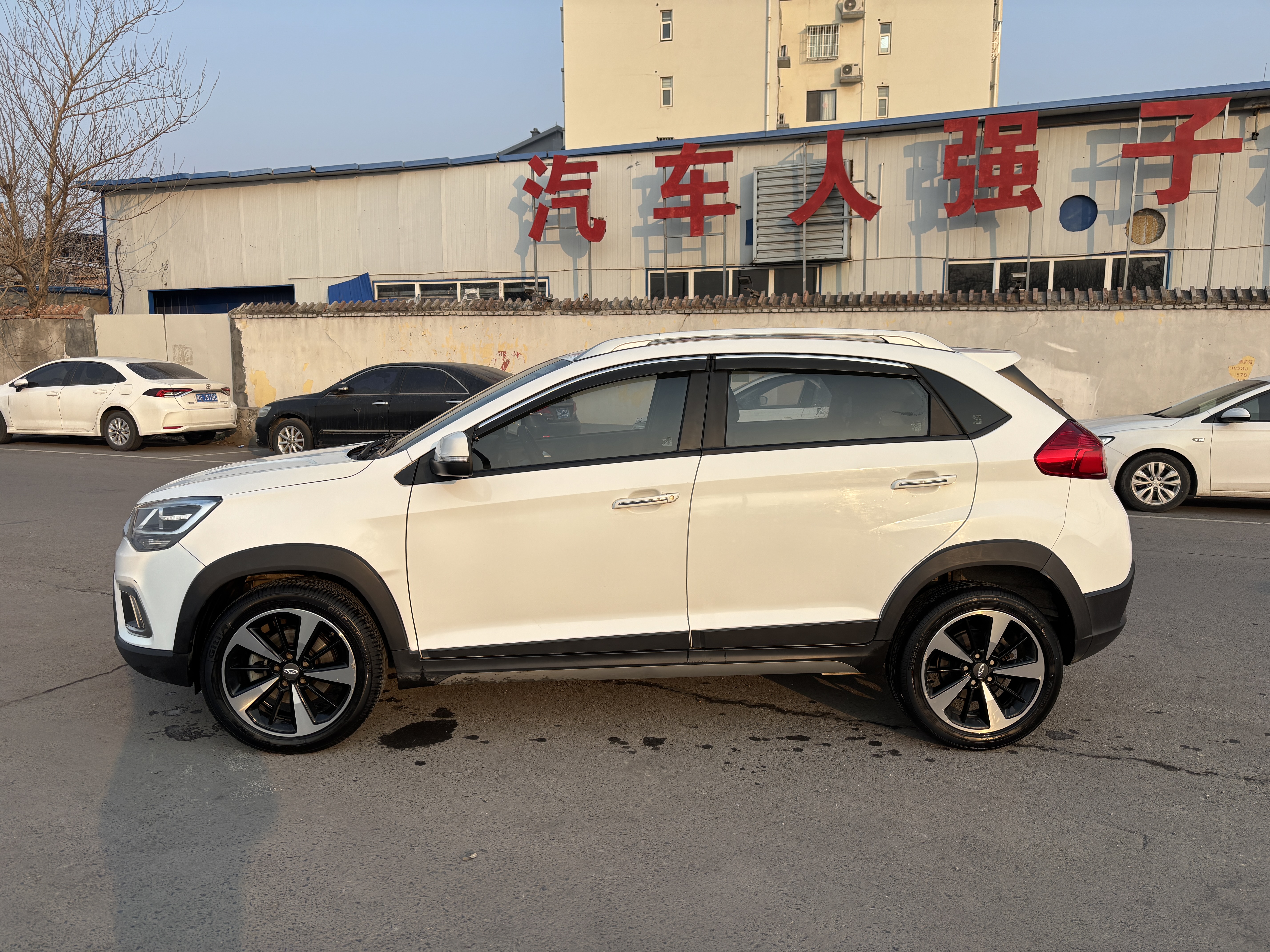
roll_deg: +2.0
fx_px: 954
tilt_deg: -8.0
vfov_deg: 53.1
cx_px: 635
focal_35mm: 26
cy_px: 476
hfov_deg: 67.3
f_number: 1.6
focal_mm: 5.96
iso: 50
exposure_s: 1/2105
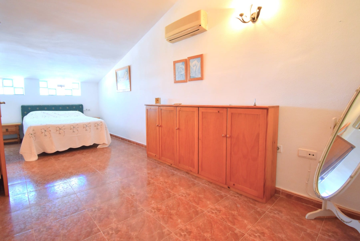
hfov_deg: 100.4
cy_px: 120
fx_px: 150
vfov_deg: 77.4
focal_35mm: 15
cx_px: 180
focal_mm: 10
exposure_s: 1/60
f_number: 4.5
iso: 1250
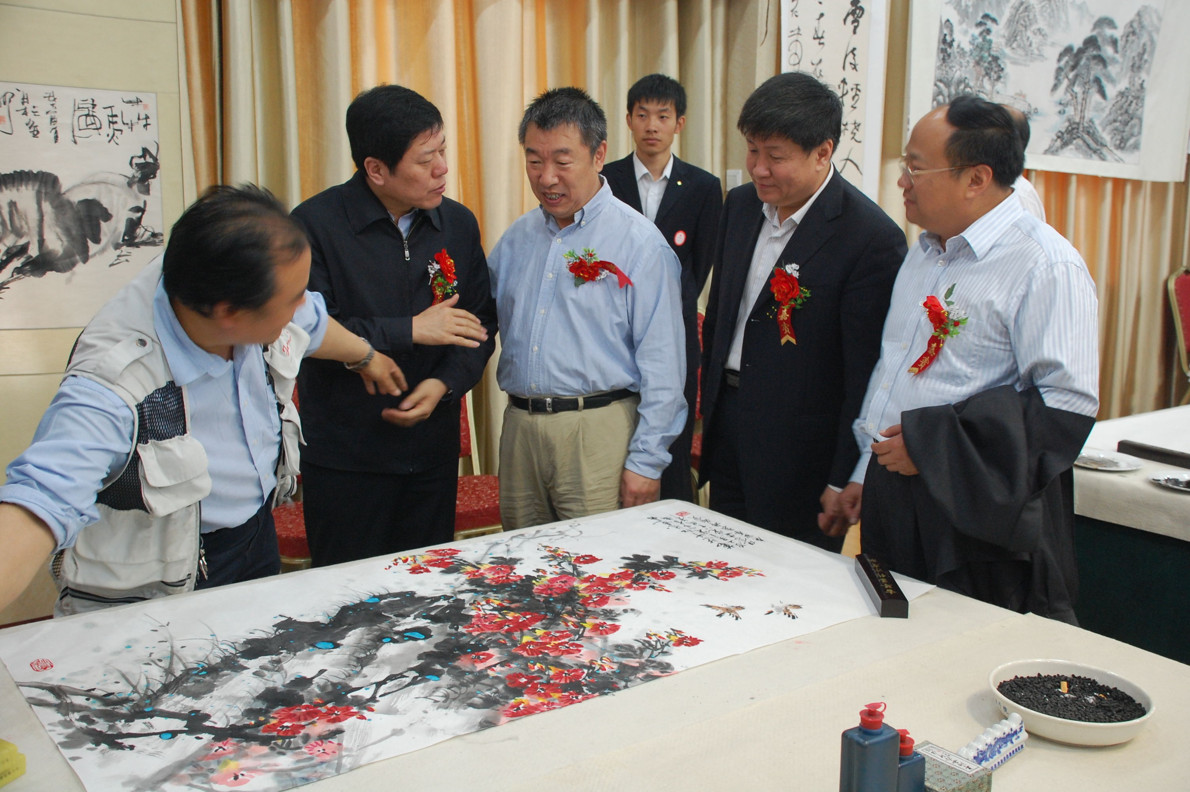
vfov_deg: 36.8
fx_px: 1189
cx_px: 595
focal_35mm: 36
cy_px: 396
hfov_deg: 53.2
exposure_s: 1/20
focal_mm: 24
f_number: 4
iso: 800
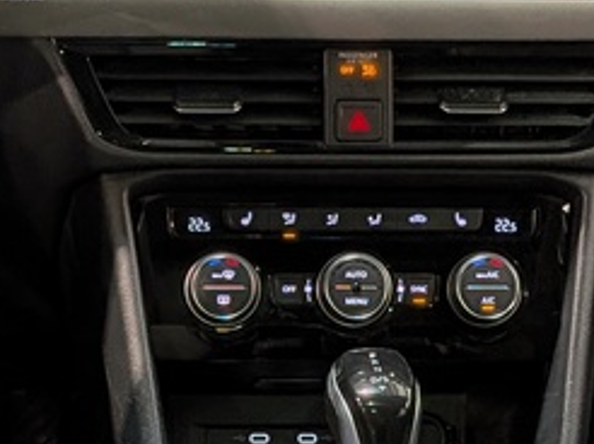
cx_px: 273
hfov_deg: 19.7
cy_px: 357
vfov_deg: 14.7
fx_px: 1714
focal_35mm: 100
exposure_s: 1/120
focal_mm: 4.53
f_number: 1.7
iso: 29
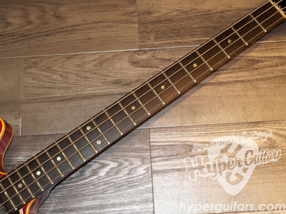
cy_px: 107
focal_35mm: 50
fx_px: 413
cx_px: 143
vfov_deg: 29.1
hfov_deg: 38.2
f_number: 5.2
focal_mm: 25
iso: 800
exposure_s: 1/50
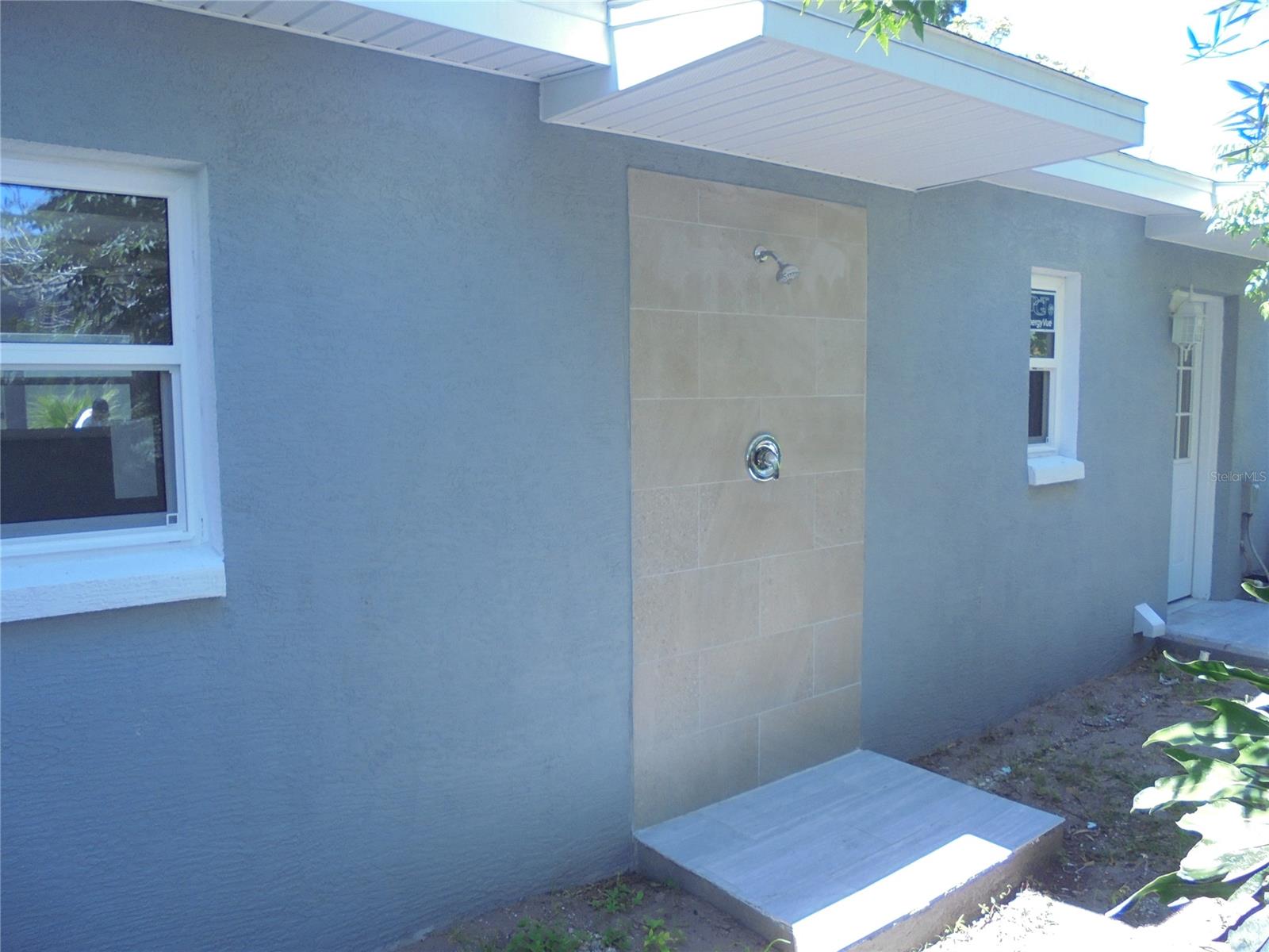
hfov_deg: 67.3
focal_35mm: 26
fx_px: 953
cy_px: 476
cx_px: 634
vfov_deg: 53.1
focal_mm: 4.6
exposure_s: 1/125
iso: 100
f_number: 3.5
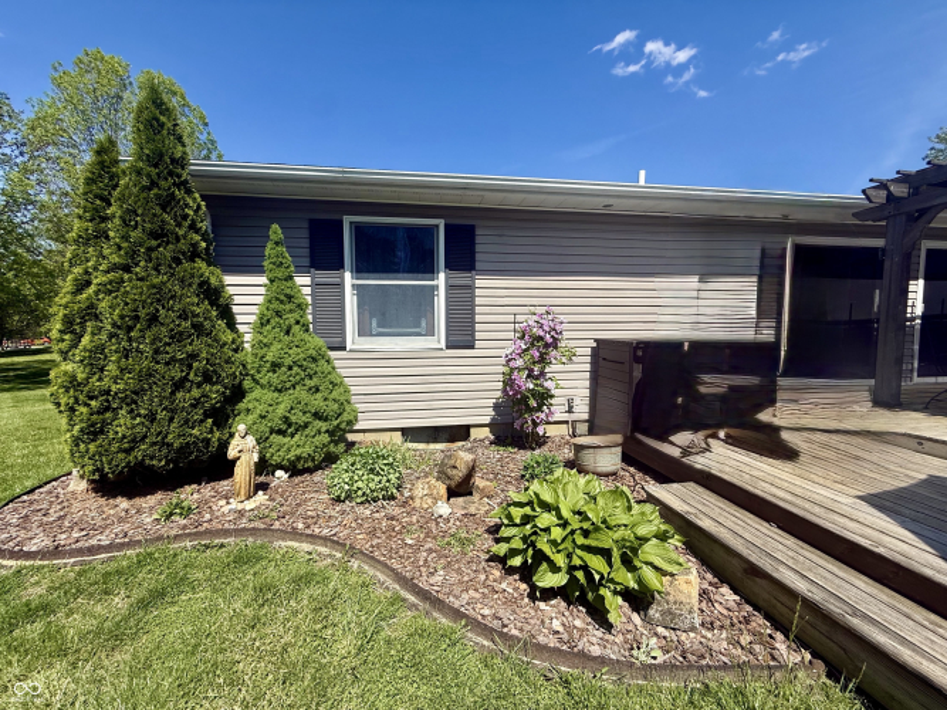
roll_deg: +0.4
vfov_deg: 85.7
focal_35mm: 14
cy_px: 355
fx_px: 383
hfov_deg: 102.1
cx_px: 474
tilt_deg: -2.8
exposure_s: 1/2092
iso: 50
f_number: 2.2
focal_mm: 2.22
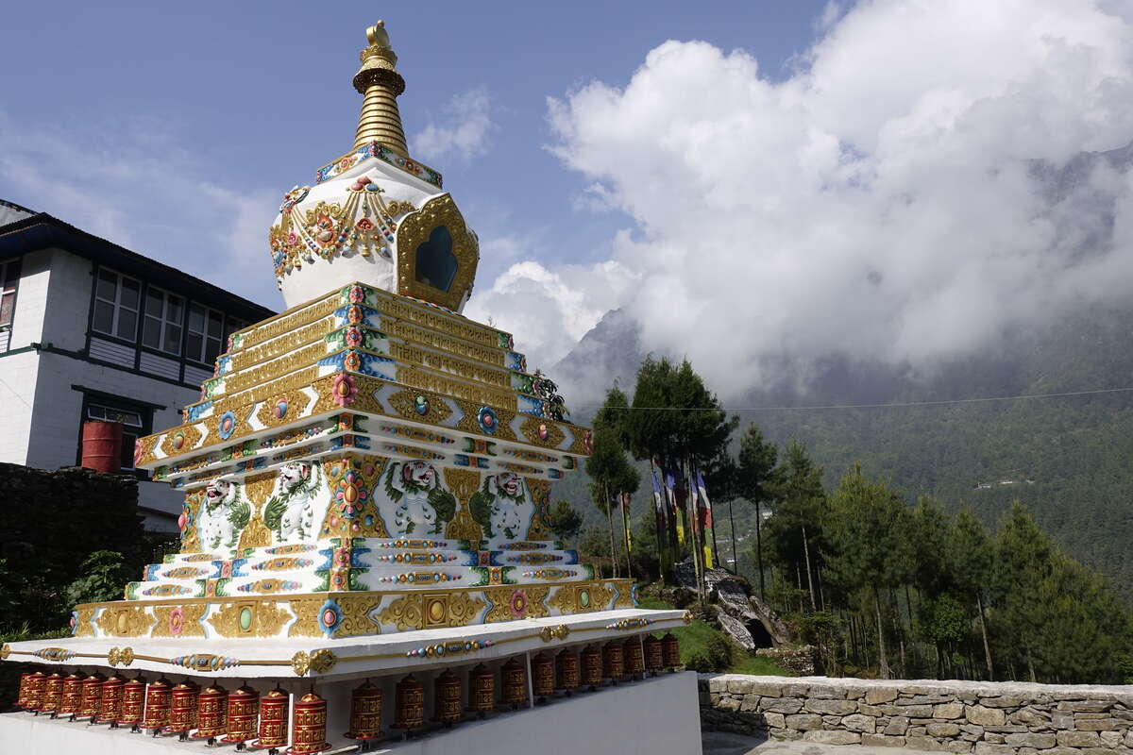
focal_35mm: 24
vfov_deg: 53.1
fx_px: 755
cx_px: 566
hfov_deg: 73.7
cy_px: 378
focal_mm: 8.8
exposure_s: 1/640
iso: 125
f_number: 5.6
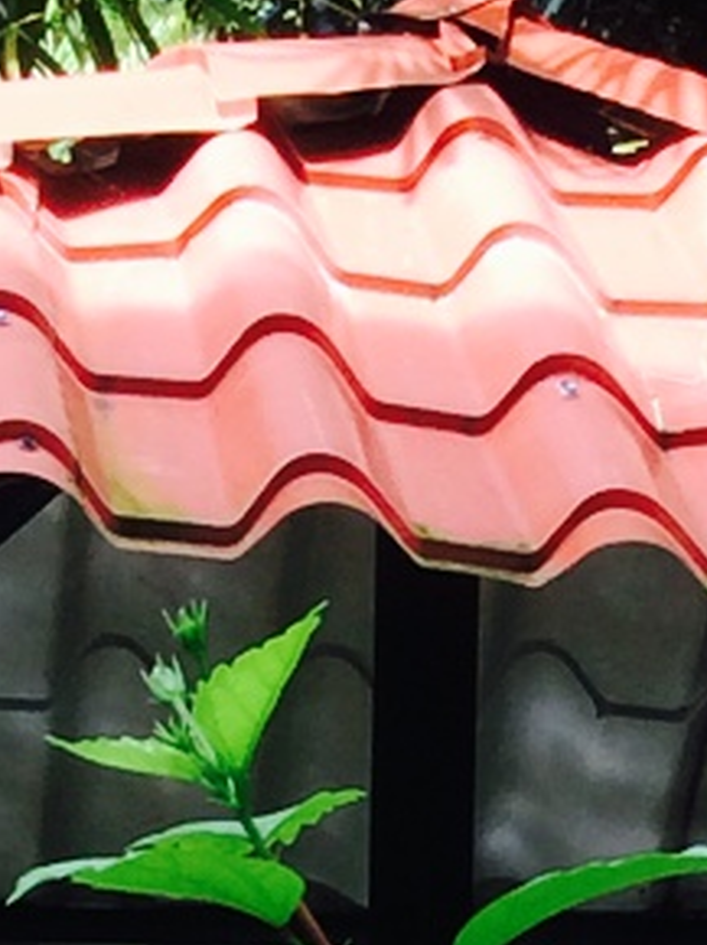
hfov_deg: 7.0
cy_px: 3004
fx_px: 5782
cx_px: 795
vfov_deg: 7.9
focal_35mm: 212
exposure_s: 1/164
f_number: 2.2
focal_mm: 4.12
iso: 32
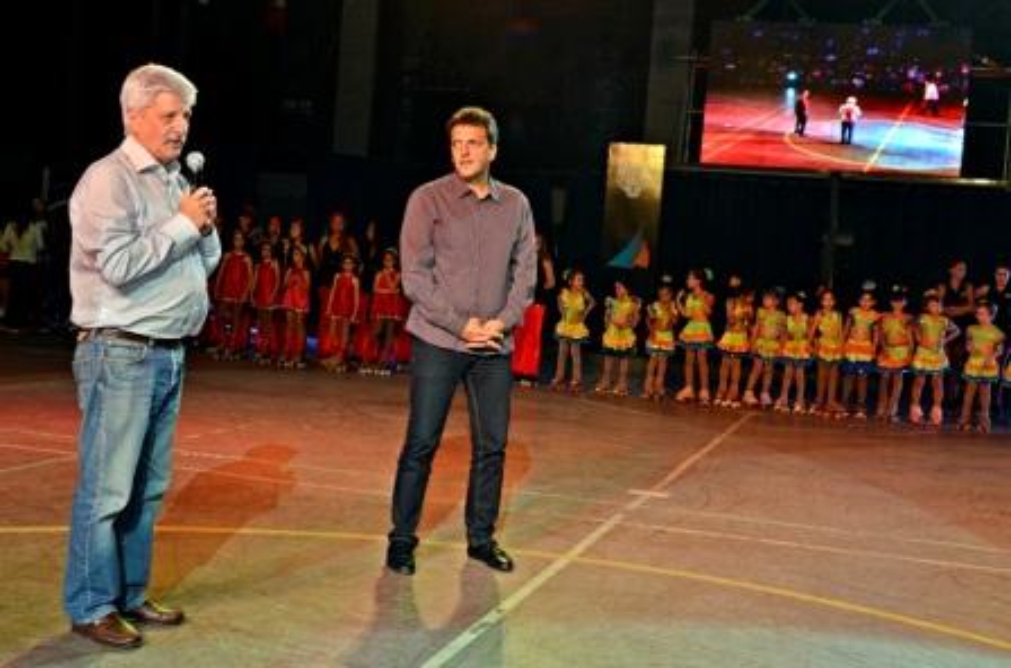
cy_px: 334
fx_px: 1176
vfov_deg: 31.7
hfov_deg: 46.5
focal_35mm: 42
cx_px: 506
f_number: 7.1
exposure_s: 1/60
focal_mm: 28
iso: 800
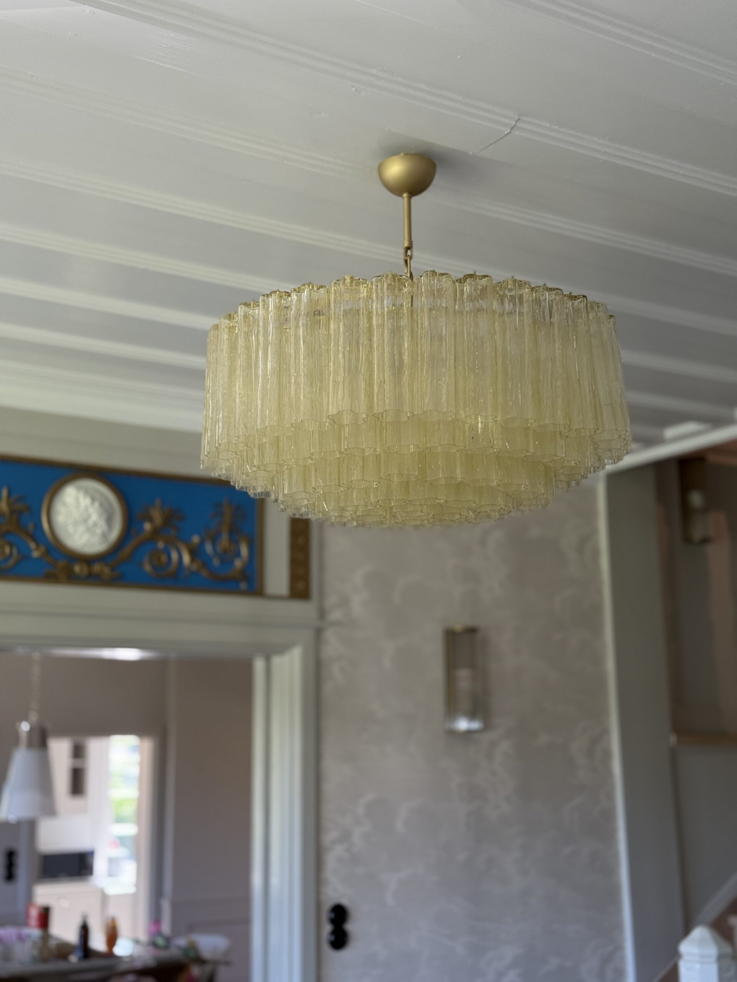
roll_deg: +0.3
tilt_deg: +12.0
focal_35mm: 48
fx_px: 1363
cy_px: 491
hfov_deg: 30.3
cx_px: 368
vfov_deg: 39.7
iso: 160
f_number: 1.78
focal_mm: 6.76
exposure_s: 1/81
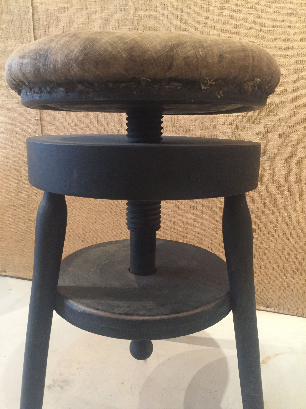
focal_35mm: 29
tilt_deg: -14.9
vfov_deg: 61.7
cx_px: 153
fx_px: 342
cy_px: 204
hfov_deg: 48.2
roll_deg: -0.2
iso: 250
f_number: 2.2
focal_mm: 4.15
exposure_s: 1/25
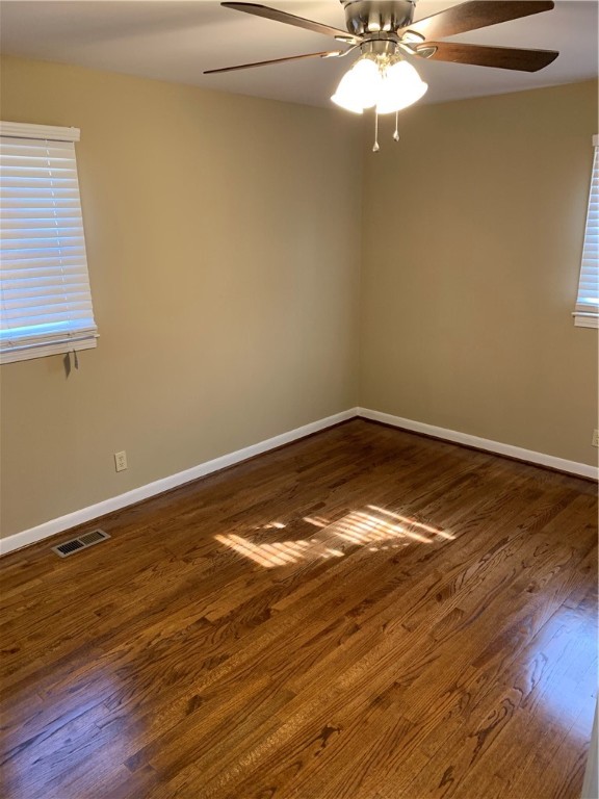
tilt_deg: -15.8
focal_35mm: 26
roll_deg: +0.2
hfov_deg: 53.1
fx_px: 600
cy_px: 400
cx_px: 300
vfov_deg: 67.3
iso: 250
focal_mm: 4.25
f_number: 1.8
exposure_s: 1/60
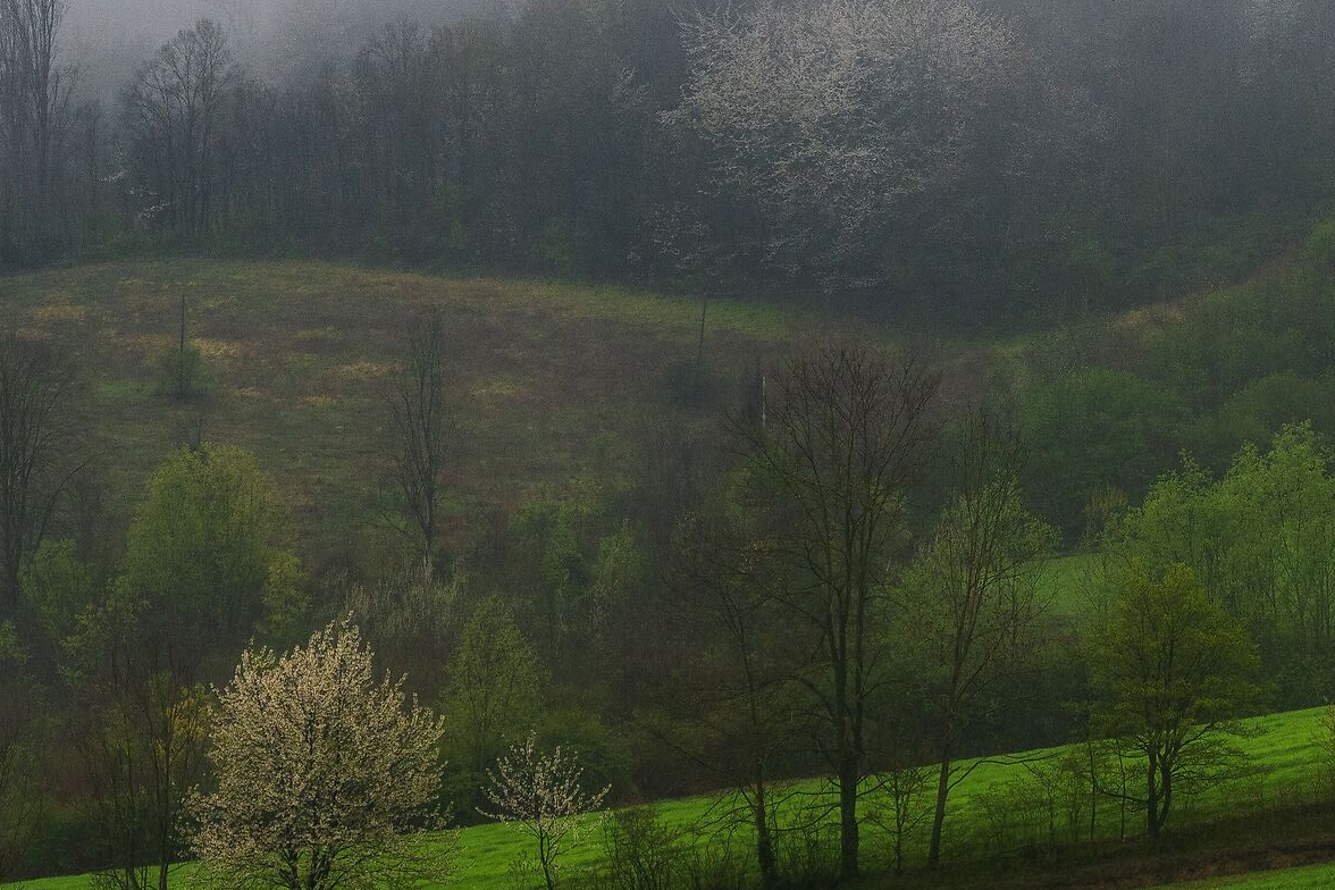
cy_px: 267
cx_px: 1122
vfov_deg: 6.9
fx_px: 7380
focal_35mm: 199
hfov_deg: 10.3
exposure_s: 1/100
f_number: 5
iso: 200
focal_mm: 65
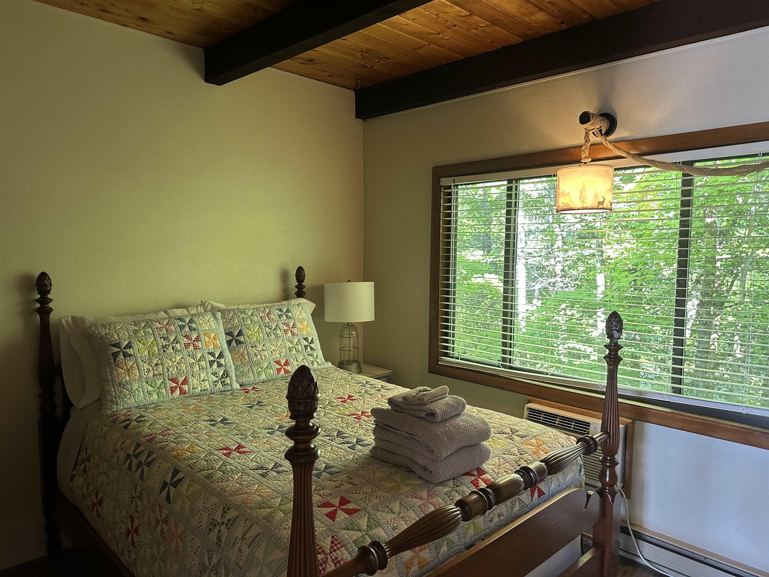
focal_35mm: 24
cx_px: 384
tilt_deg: -4.5
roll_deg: -0.4
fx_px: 533
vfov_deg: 56.8
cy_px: 288
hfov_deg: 71.6
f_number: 1.78
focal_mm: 6.86
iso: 200
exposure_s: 1/60
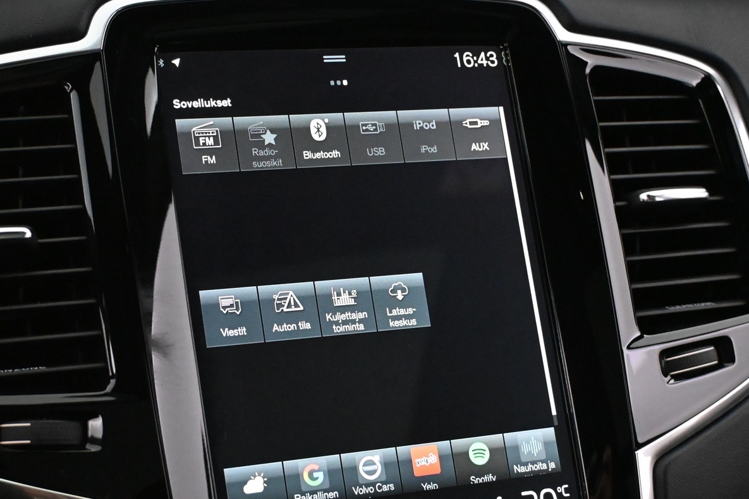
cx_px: 324
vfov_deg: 20.1
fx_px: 1408
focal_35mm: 68
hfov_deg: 29.8
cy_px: 314
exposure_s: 1/60
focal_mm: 33
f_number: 5
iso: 7200
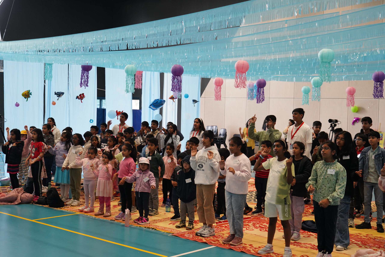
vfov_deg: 27.5
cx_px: 192
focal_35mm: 49
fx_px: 524
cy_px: 128
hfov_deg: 40.3
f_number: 4
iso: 2500
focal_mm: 49
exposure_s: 1/160
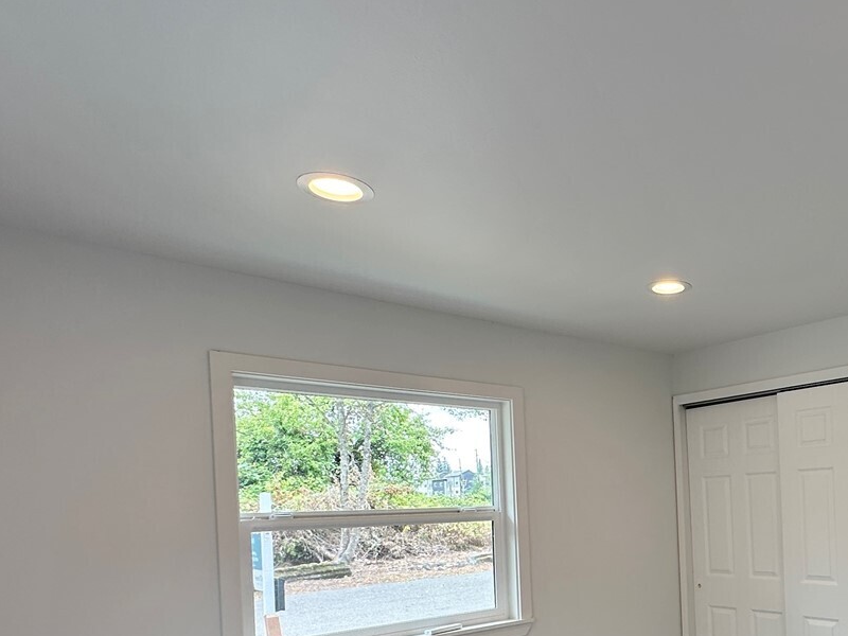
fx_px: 686
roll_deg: +2.1
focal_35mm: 28
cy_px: 515
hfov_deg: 58.6
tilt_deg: -0.9
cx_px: 677
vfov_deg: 46.9
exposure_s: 1/163
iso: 40
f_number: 2.2
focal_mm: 2.22
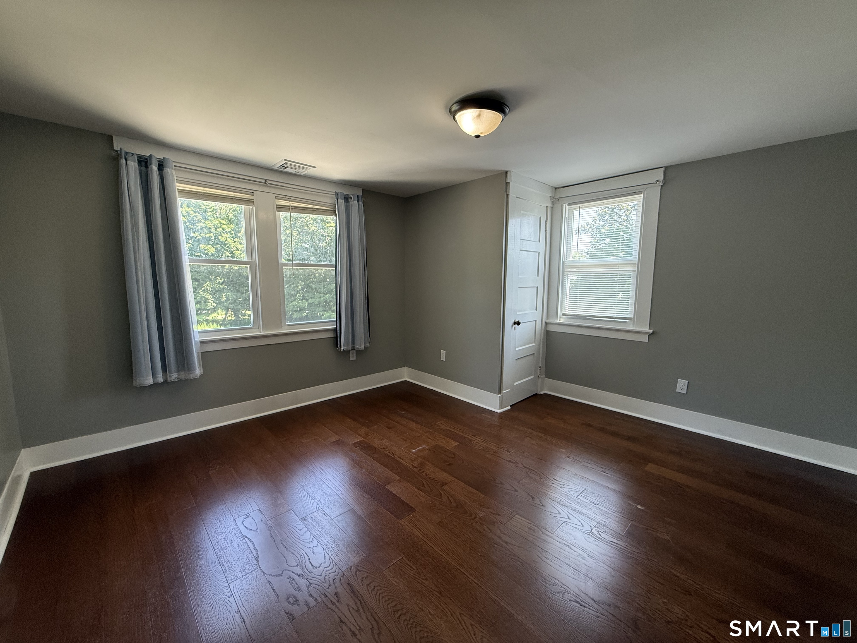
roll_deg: -0.4
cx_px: 428
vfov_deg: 85.7
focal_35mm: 14
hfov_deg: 102.1
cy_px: 322
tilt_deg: -6.6
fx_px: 347
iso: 160
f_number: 2.2
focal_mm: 2.22
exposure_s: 1/120
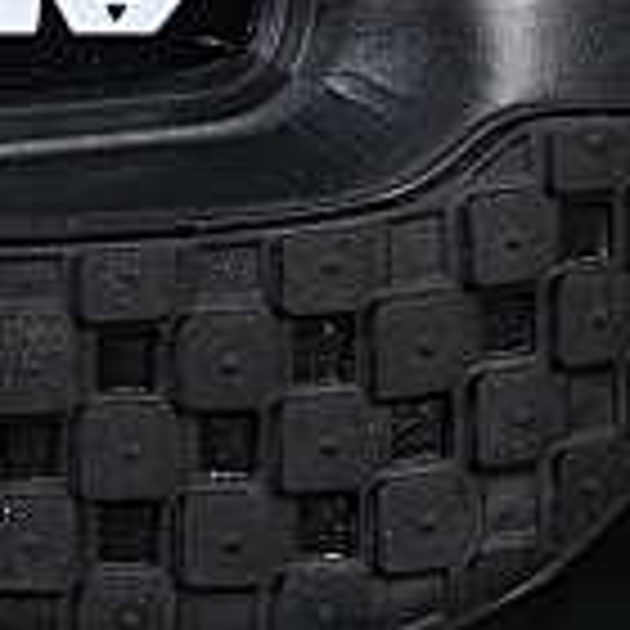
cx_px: -958
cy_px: -333
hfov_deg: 3.5
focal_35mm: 492
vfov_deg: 3.5
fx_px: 10131
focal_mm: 50
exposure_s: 1/60
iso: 160
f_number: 6.3
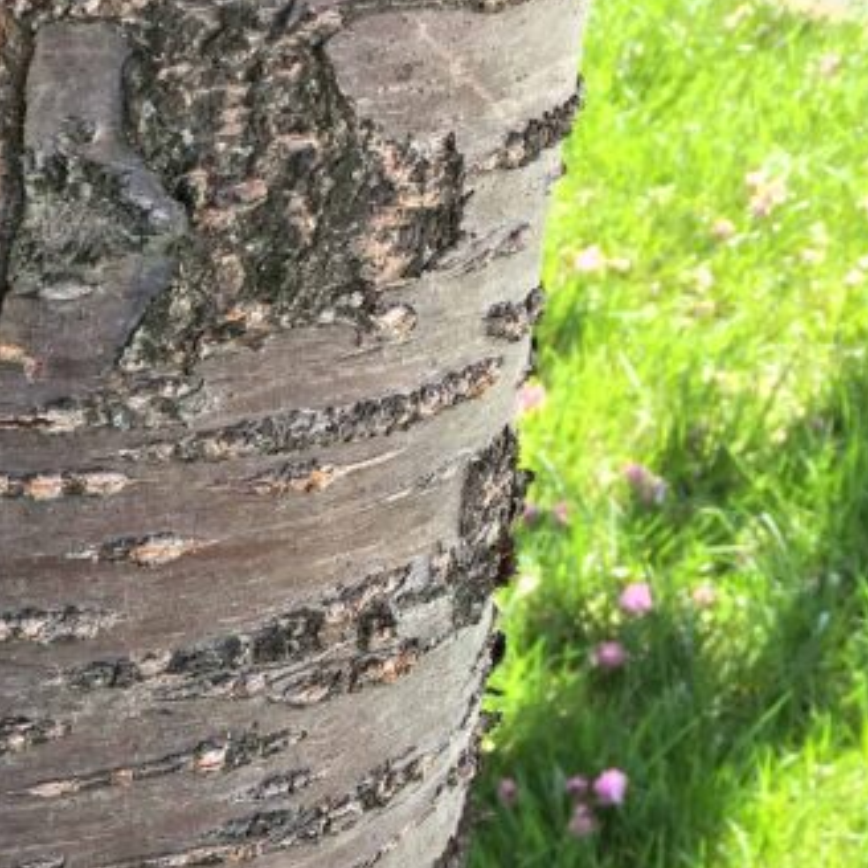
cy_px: 852
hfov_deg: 20.5
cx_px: -111
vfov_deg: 21.0
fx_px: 2270
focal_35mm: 80
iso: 32
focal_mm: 4.15
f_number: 2.2
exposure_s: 1/120
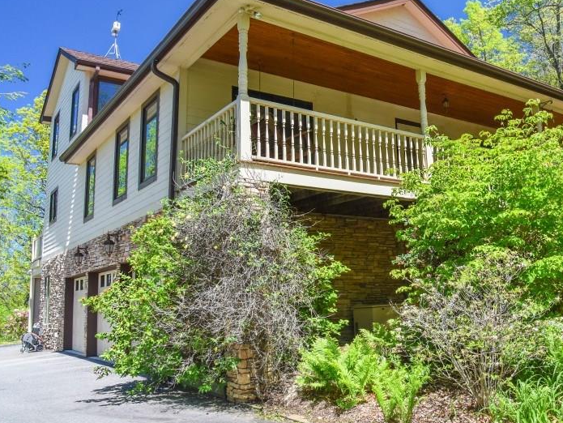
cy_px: 194
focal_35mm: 34
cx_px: 380
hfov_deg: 52.8
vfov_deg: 41.8
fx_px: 553
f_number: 9
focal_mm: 24
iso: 1600
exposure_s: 1/320
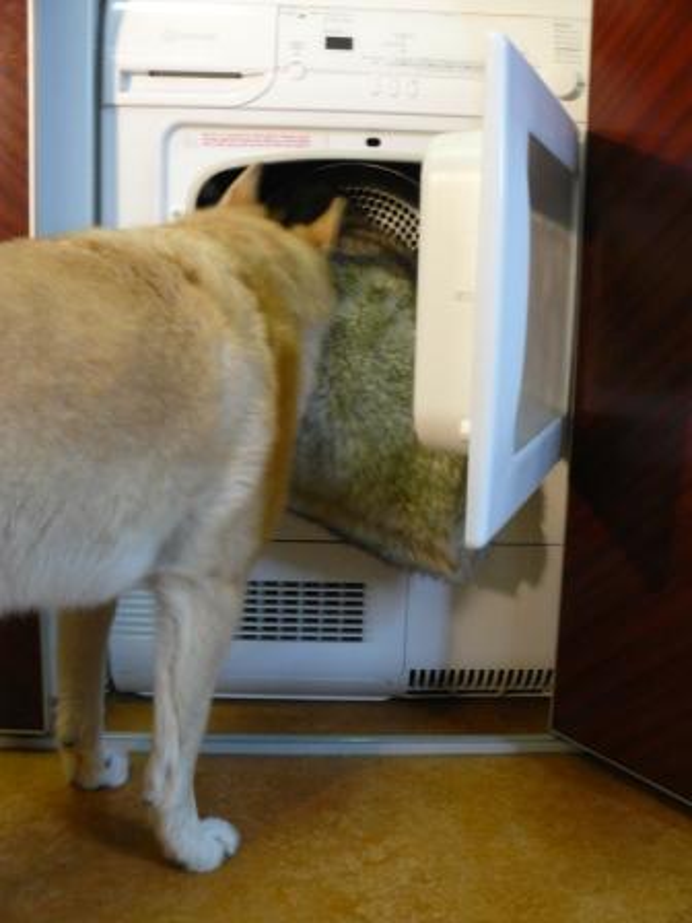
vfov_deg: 51.4
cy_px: 462
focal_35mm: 36
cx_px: 346
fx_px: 960
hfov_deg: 39.7
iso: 200
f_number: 2.8
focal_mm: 6
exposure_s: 1/13
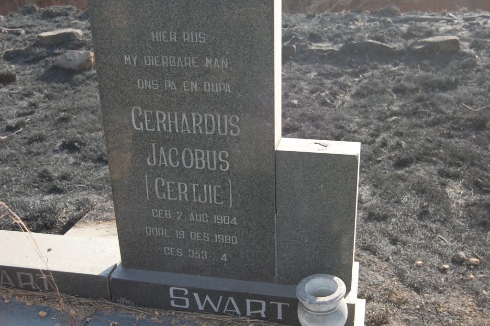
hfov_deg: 46.4
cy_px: 163
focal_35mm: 42
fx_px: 571
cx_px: 245
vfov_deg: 31.8
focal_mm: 28
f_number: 5.6
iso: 220
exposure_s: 1/125
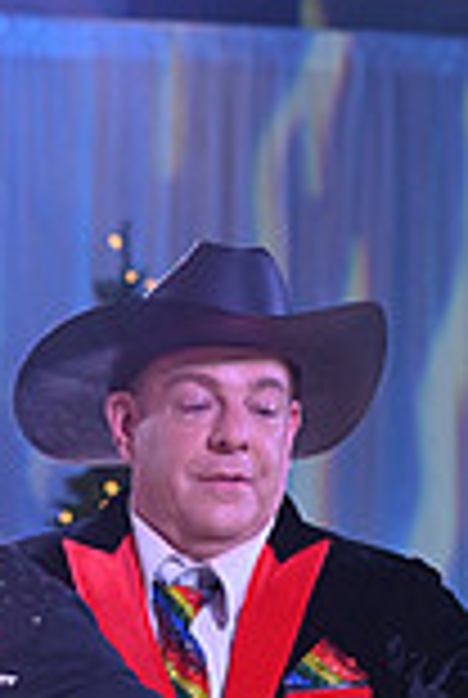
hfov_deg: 4.5
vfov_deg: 6.6
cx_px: 47
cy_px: 1202
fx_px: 5940
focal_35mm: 306
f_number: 5.6
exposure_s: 1/250
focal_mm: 82
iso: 1600
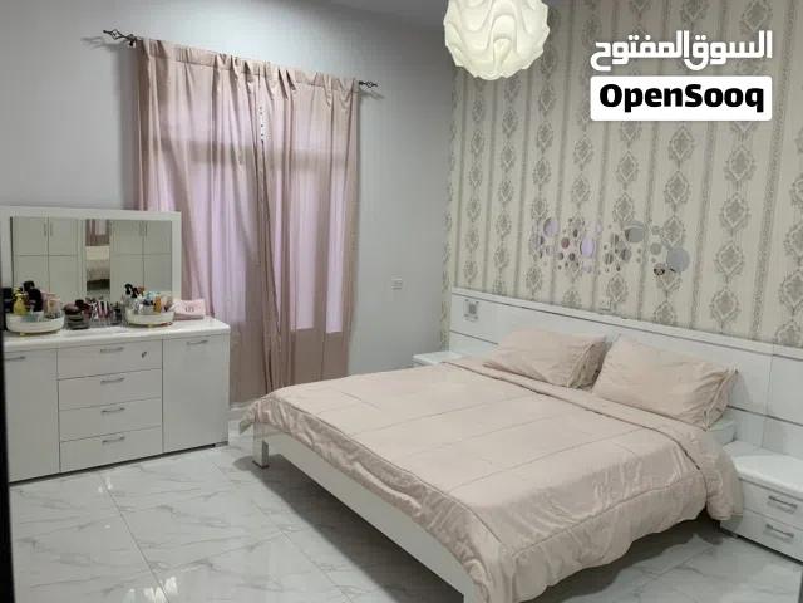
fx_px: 603
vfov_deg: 53.1
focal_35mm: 26
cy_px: 302
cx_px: 402
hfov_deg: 67.3
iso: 64
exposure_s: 1/50
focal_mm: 4.25
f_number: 1.8
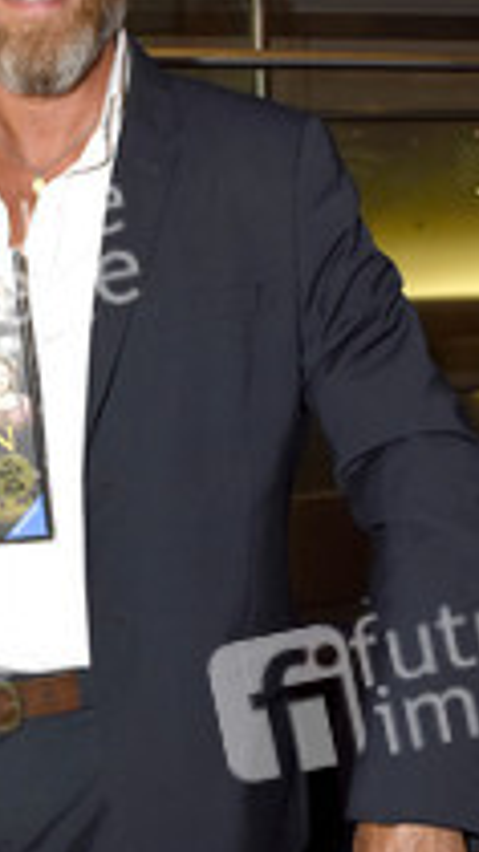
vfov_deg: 34.8
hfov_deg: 19.7
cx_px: 51
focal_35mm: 60
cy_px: 483
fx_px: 1356
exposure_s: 1/125
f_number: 5.6
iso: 1000
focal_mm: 20
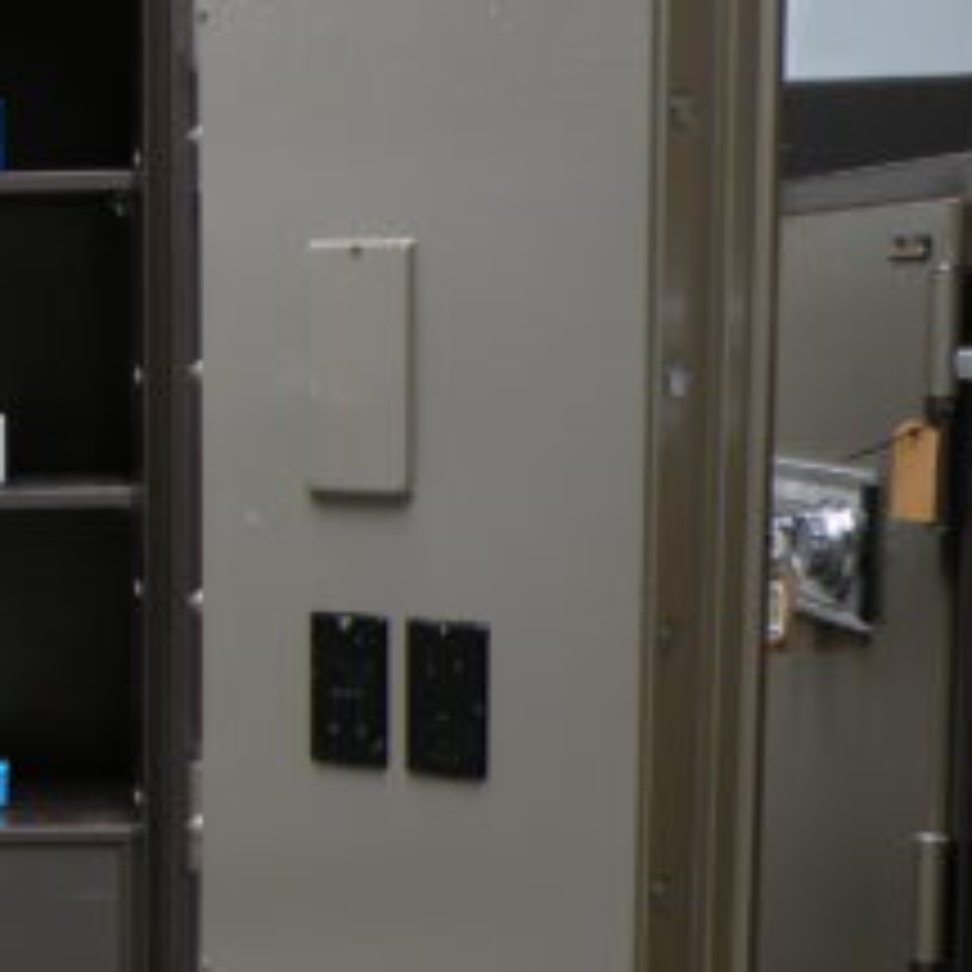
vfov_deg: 21.3
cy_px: 652
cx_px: -176
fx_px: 2573
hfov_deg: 20.1
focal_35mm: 81
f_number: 3.2
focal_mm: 5.8
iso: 64
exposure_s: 1/61
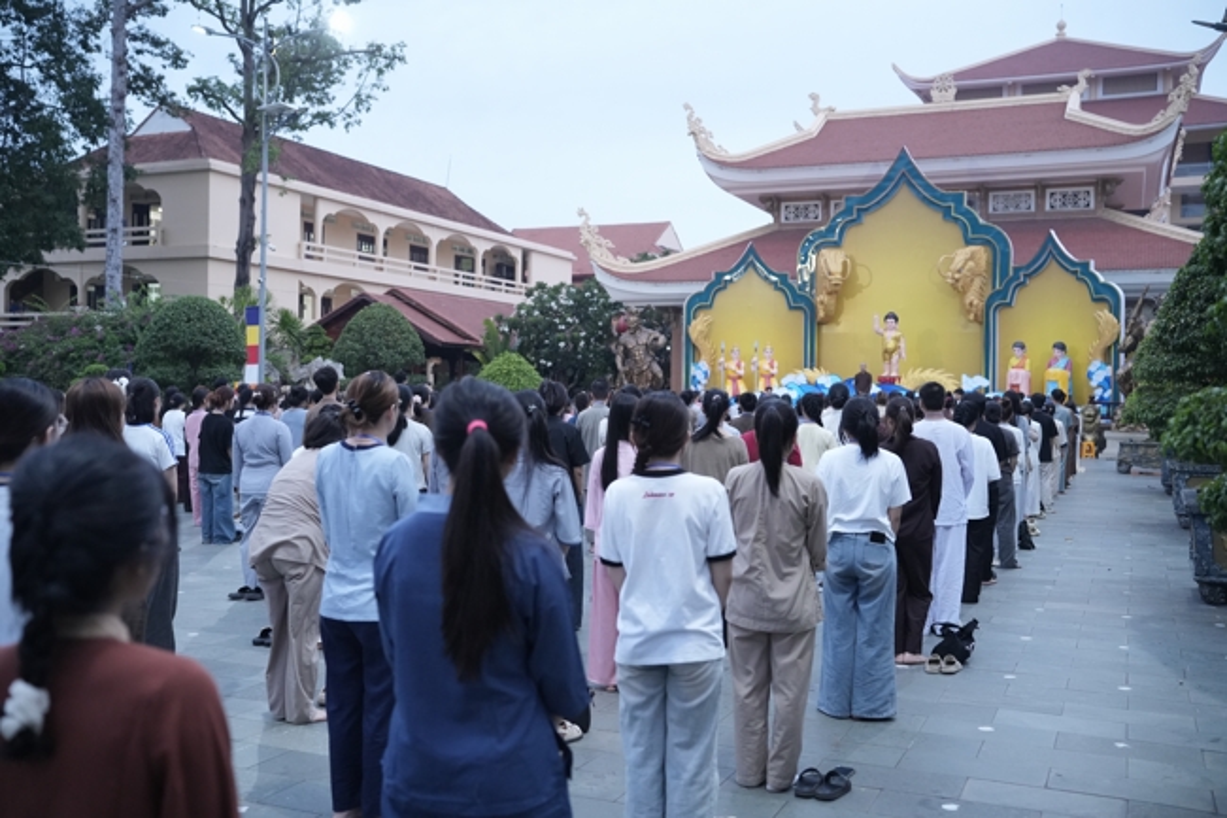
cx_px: 614
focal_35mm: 35
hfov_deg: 54.4
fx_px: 1193
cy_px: 409
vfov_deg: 37.8
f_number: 2.8
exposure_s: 1/250
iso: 4000
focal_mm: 35
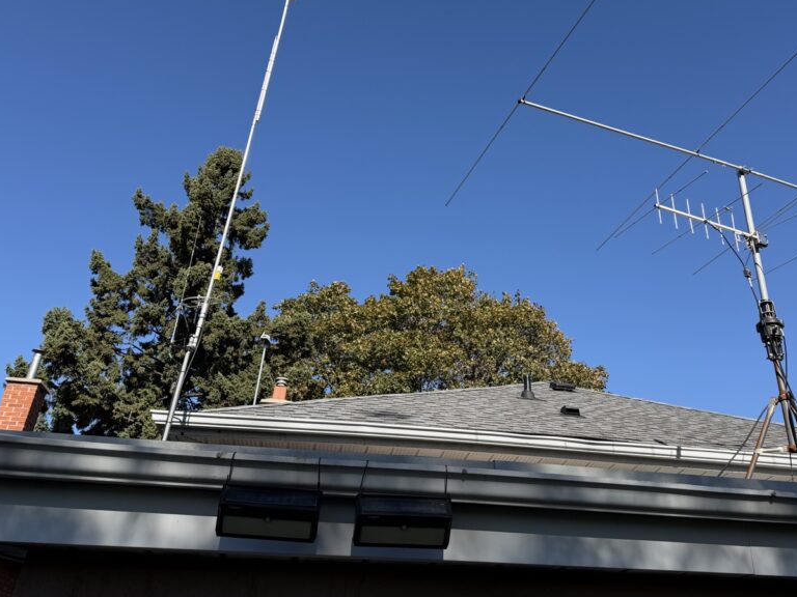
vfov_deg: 43.8
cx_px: 461
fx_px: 737
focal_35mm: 32
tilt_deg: +32.8
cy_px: 224
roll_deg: -1.2
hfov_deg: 56.6
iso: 80
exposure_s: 1/3145
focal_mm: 6.76
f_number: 1.78
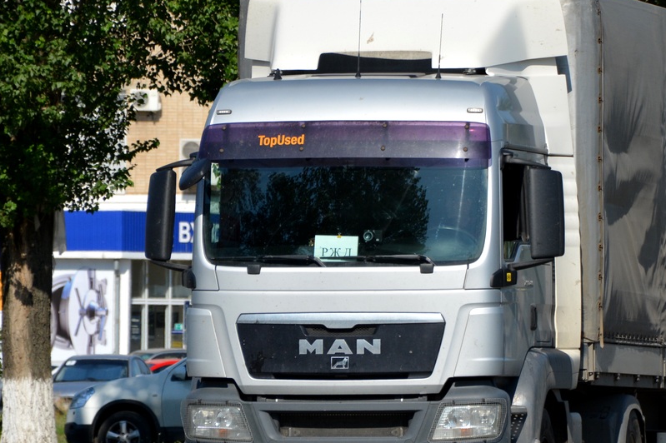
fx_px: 7706
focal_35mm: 417
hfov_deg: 4.9
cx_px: 460
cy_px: 244
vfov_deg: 3.3
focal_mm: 185
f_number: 7.1
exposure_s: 1/1600
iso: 400
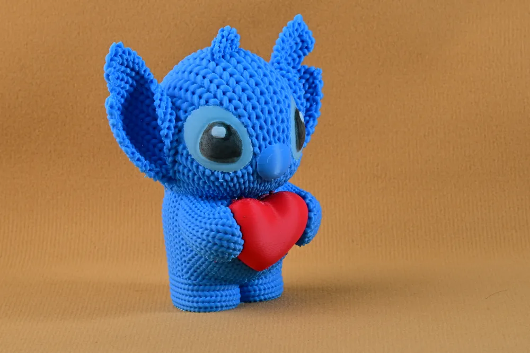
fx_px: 2826
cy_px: 176
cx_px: 265
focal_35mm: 192
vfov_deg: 7.1
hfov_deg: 10.7
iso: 100
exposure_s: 1/200
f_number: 22
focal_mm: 128
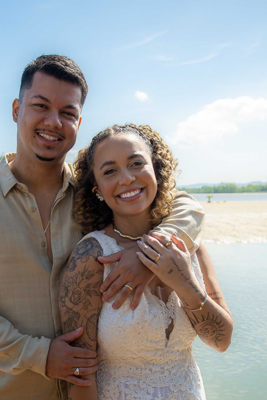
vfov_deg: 41.8
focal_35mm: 46
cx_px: 100
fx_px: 512
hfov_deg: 29.1
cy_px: 288
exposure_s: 1/3200
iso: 500
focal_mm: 18
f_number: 3.5
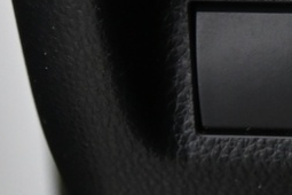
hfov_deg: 8.0
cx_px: 619
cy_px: 190
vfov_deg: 5.7
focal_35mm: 242
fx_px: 1963
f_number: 4
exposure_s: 1/15
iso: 2000
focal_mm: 38
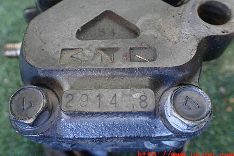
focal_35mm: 35
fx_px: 228
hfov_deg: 54.3
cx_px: 105
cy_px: 63
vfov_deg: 37.7
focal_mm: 5.4
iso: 800
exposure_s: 1/40
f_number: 2.3
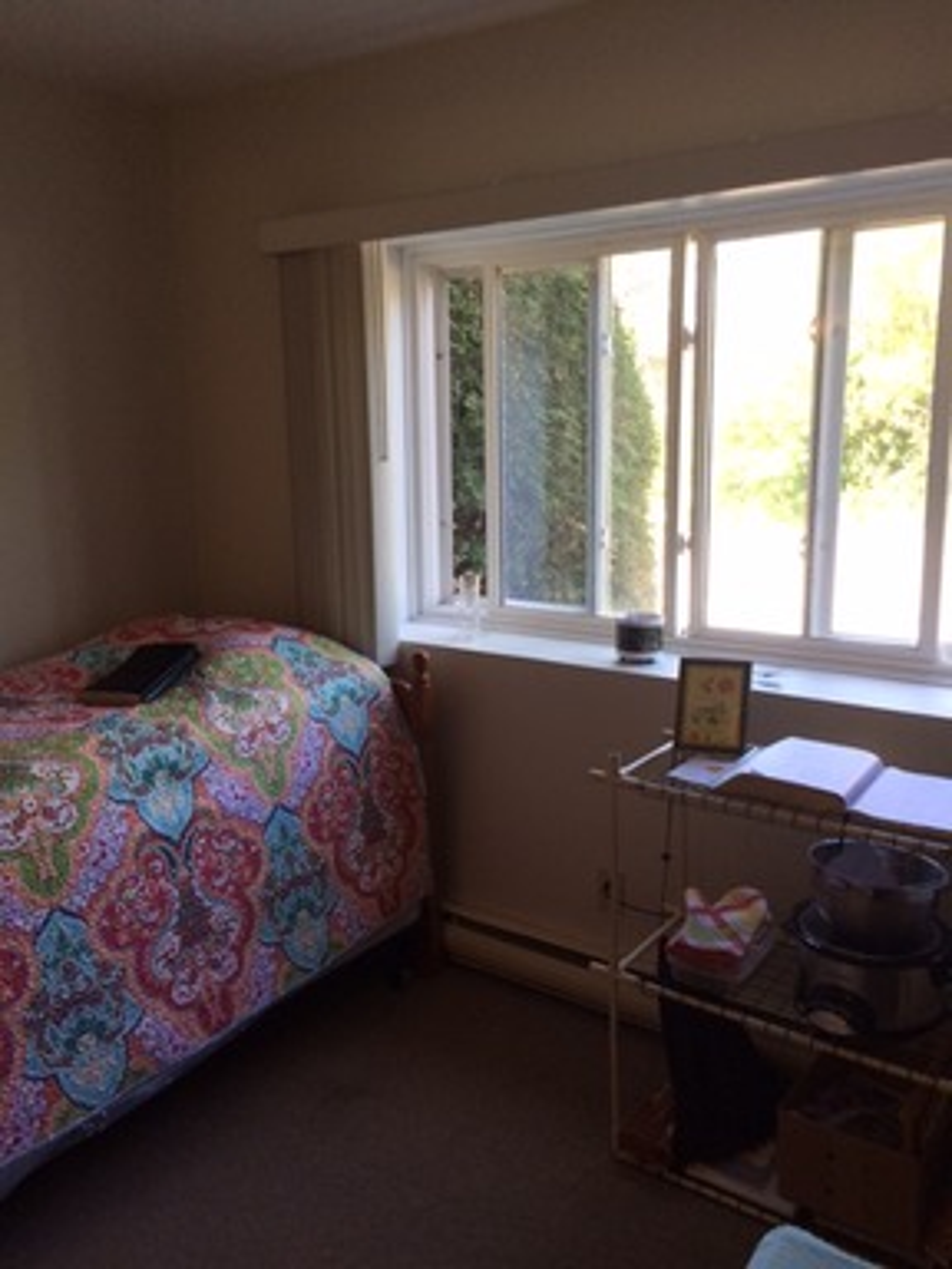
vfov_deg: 61.7
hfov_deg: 48.2
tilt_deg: -13.4
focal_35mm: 29
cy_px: 634
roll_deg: +1.2
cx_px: 476
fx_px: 1063
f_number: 2.2
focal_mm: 4.15
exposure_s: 1/40
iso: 32
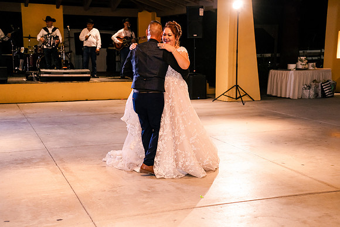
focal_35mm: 52
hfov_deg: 38.2
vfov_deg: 26.0
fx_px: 491
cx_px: 170
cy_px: 114
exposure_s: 1/250
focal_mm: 52
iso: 3200
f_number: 2.8
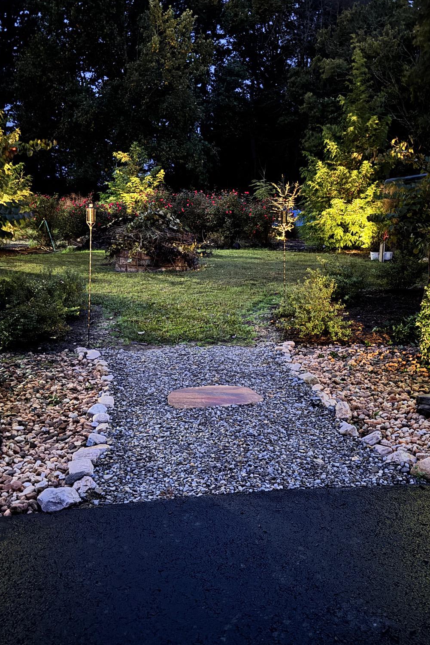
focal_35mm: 34
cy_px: 324
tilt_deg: -11.0
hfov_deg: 38.8
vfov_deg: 55.8
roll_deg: -1.4
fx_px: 609
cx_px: 248
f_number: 1.78
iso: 1250
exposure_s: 1/5
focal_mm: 6.76
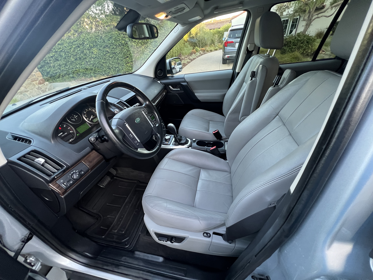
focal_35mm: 13
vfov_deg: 89.9
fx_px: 140
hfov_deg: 106.2
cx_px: 186
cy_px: 140
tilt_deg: -33.8
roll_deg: +5.8
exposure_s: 1/88
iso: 250
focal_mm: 1.57
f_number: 1.8
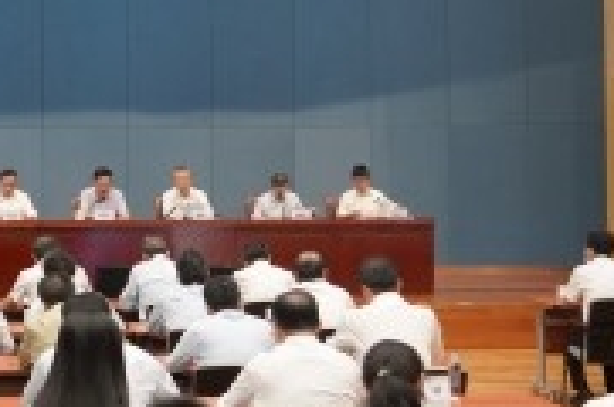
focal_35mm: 85
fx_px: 1447
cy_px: 122
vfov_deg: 16.0
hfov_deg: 22.9
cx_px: -10
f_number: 3.2
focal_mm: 24
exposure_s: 1/200
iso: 1600
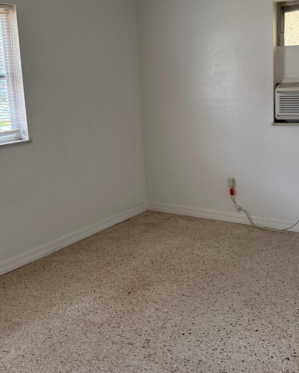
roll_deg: +2.4
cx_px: 186
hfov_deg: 35.5
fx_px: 464
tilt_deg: -8.4
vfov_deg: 43.5
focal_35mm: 42
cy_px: 143
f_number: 1.78
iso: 200
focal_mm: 6.76
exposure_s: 1/63
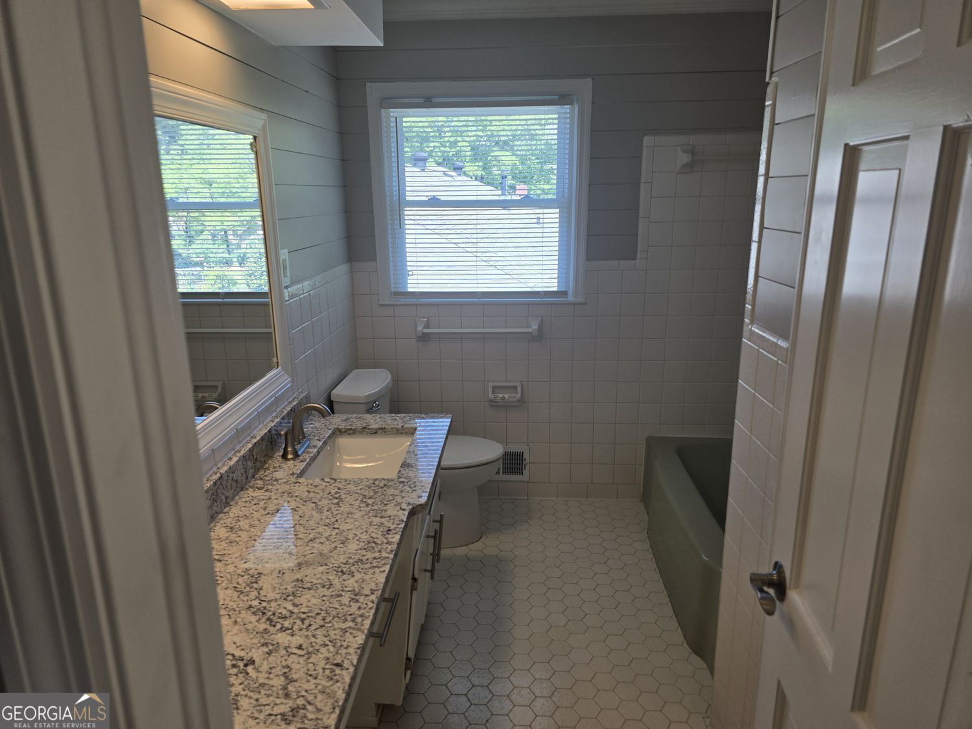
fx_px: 646
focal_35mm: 23
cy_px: 364
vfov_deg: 58.9
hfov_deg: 73.9
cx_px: 486
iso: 50
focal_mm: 6.3
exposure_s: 1/120
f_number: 1.7
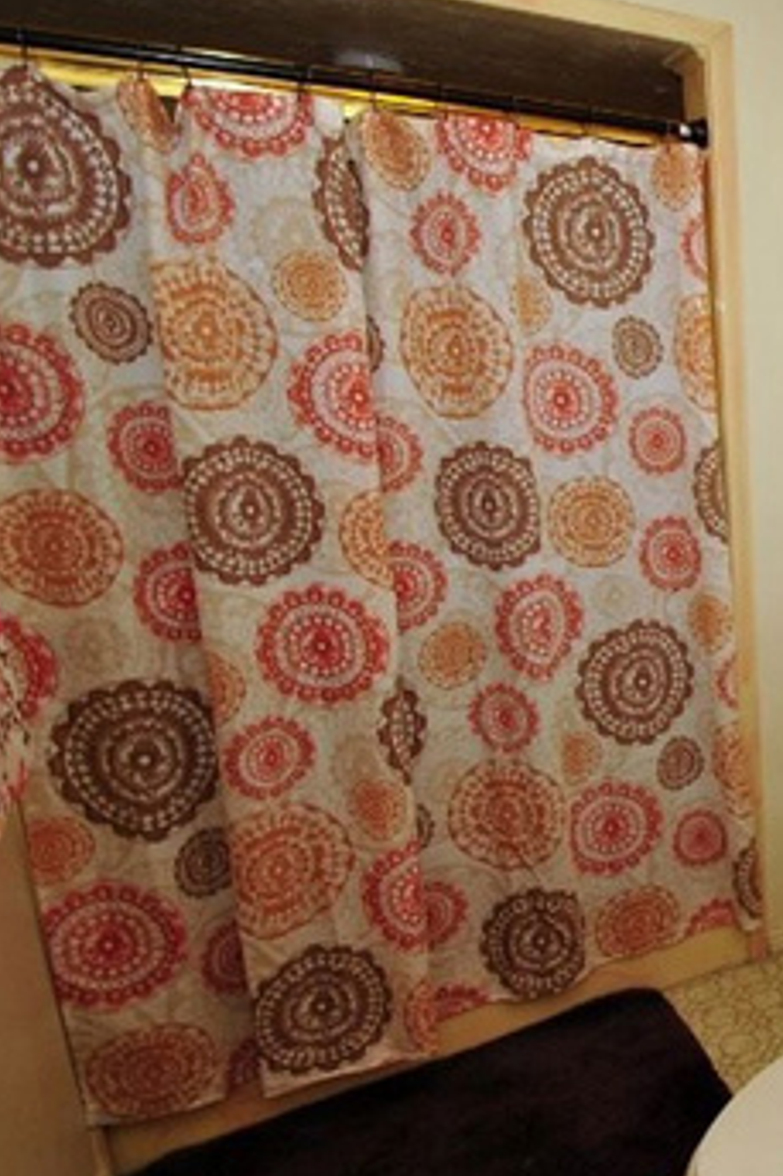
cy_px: 612
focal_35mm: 28
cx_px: 995
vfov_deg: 65.5
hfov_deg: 34.4
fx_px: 914
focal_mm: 10
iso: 200
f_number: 4.5
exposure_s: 1/125
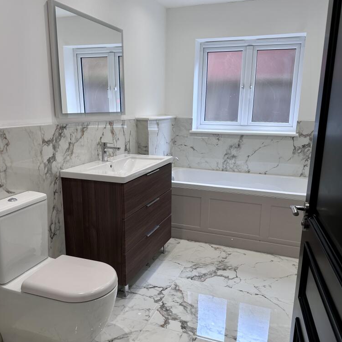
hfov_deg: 55.6
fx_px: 324
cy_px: 181
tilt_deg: -13.7
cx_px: 171
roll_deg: -1.2
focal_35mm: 29
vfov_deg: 55.6
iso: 64
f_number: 1.78
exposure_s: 1/100
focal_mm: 6.86
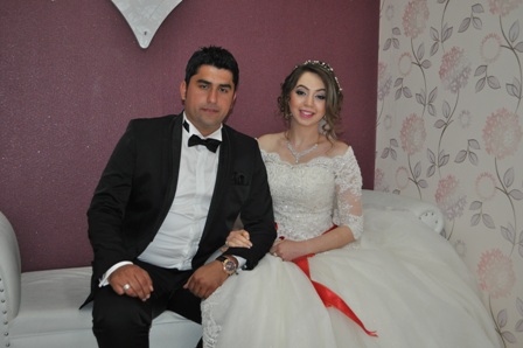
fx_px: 566
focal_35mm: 39
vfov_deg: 34.2
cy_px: 174
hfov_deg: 49.6
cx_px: 262
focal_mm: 26
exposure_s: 1/60
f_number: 4.2
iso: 800
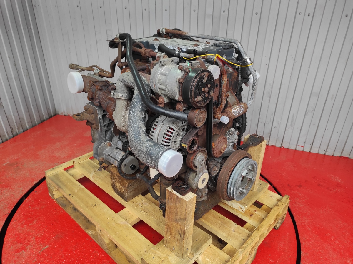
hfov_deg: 69.4
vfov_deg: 54.8
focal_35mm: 25
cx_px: 176
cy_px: 132
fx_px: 255
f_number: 1.89
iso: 100
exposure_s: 1/206
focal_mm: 5.43
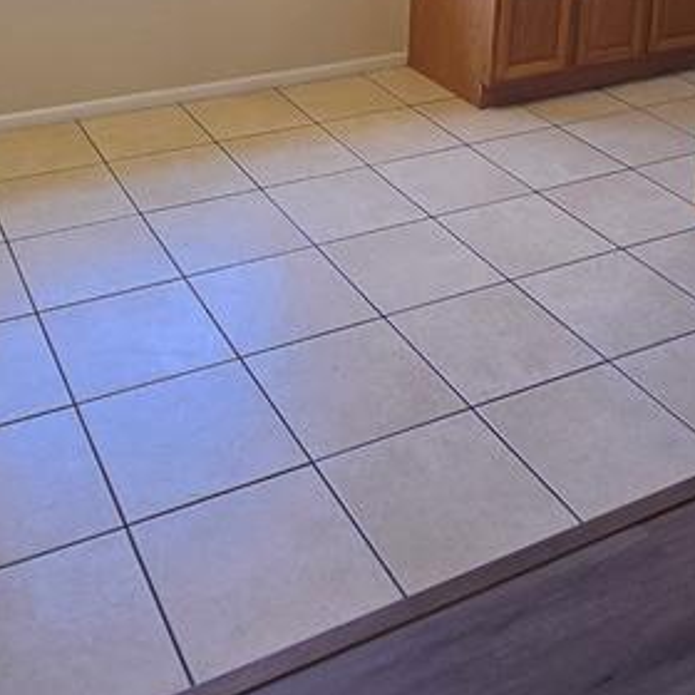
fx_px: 954
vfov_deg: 36.2
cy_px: 5
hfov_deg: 40.0
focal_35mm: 42
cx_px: 350
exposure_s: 1/120
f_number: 2.2
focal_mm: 2.2
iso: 80
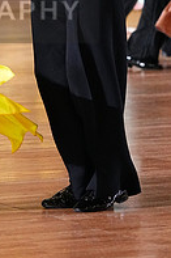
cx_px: -80
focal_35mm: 383
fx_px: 2733
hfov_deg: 3.6
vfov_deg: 5.4
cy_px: 0
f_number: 4.5
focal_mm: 130
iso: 6400
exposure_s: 1/400
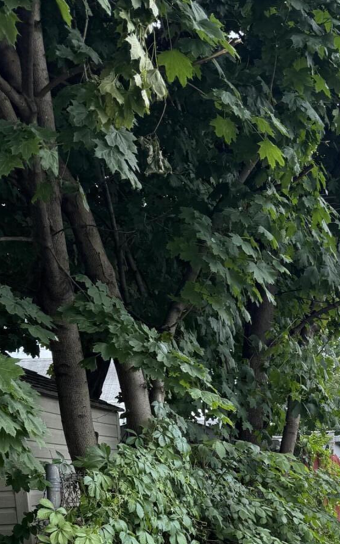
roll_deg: -1.0
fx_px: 845
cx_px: 406
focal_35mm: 57
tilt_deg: -4.9
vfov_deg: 32.1
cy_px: 579
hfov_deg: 21.2
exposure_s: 1/588
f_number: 1.78
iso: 80
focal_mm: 6.76
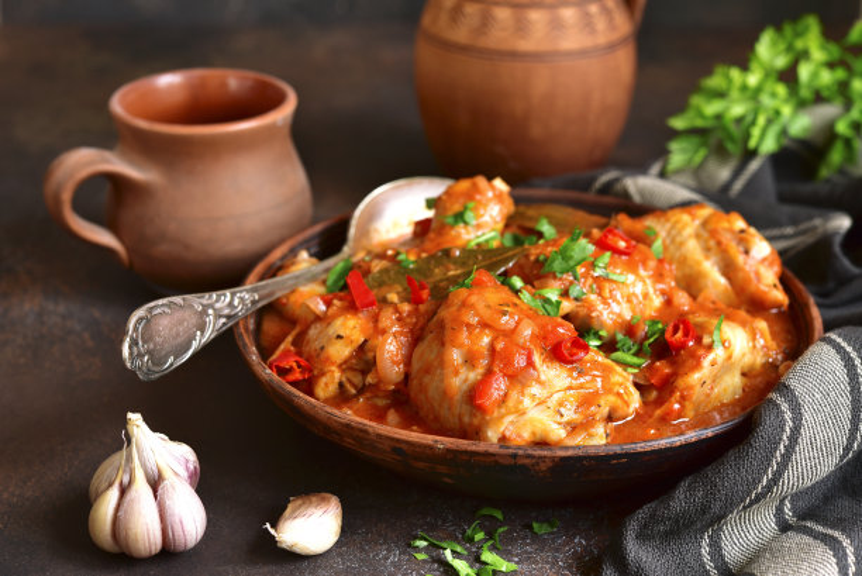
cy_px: 288
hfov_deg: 33.4
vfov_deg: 22.7
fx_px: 1438
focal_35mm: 60
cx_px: 431
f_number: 7.1
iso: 250
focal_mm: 60
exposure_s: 1/5
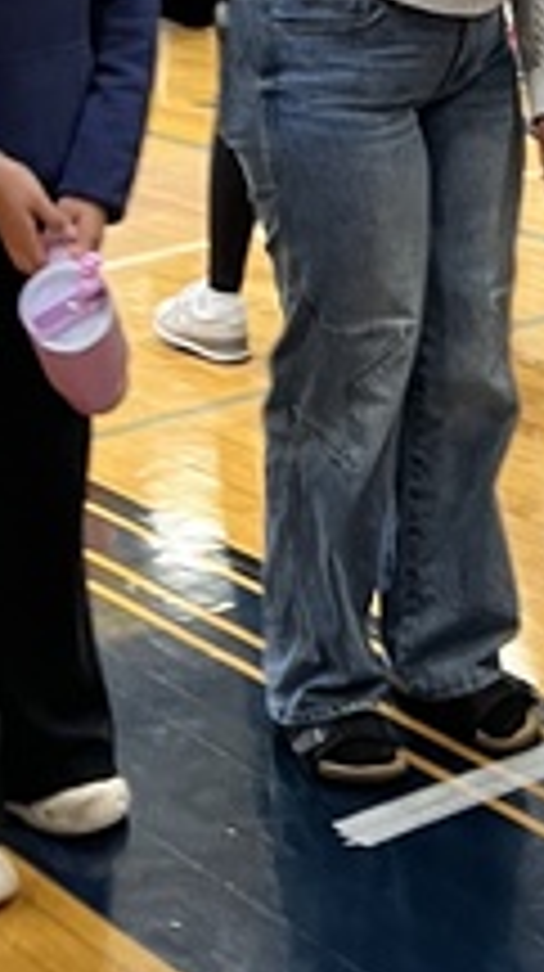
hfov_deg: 11.4
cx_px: 517
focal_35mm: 105
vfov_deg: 19.6
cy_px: -63
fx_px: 2701
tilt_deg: -2.6
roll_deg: +3.1
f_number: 1.5
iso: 125
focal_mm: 5.7
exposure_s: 1/63
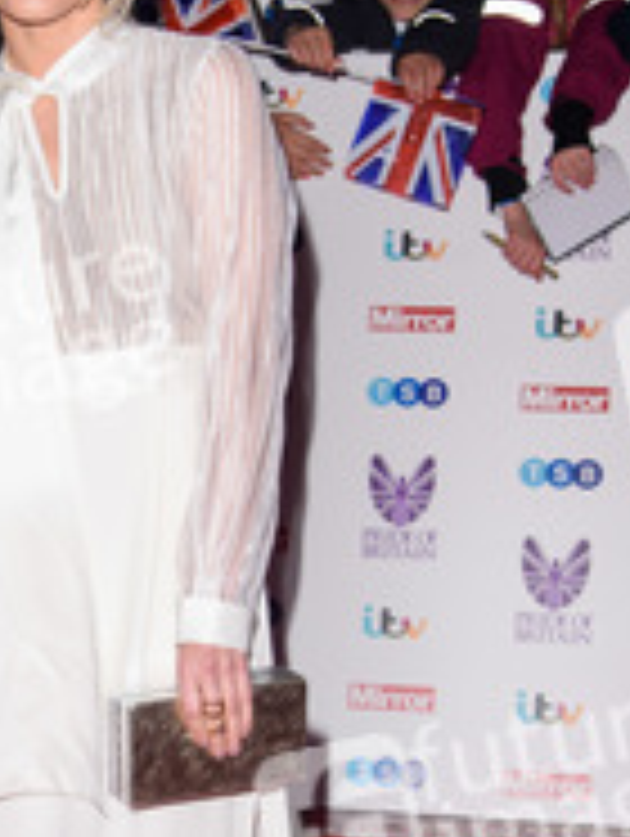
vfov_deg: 20.5
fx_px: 2300
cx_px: 79
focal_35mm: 95
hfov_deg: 15.4
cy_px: 576
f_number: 5.6
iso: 800
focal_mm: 46
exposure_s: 1/250
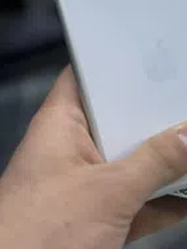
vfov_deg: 19.0
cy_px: 42
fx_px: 735
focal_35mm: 102
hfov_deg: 14.2
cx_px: 198
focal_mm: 6.86
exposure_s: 1/132
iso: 64
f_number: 1.78
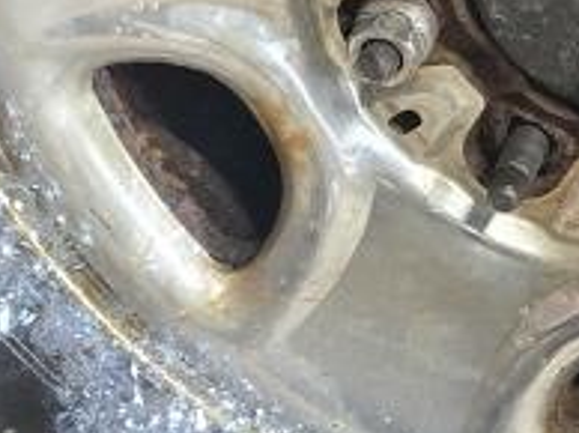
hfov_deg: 12.6
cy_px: 257
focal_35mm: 152
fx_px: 2539
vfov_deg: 9.7
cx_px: 734
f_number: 1.7
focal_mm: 6.3
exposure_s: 1/120
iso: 1000
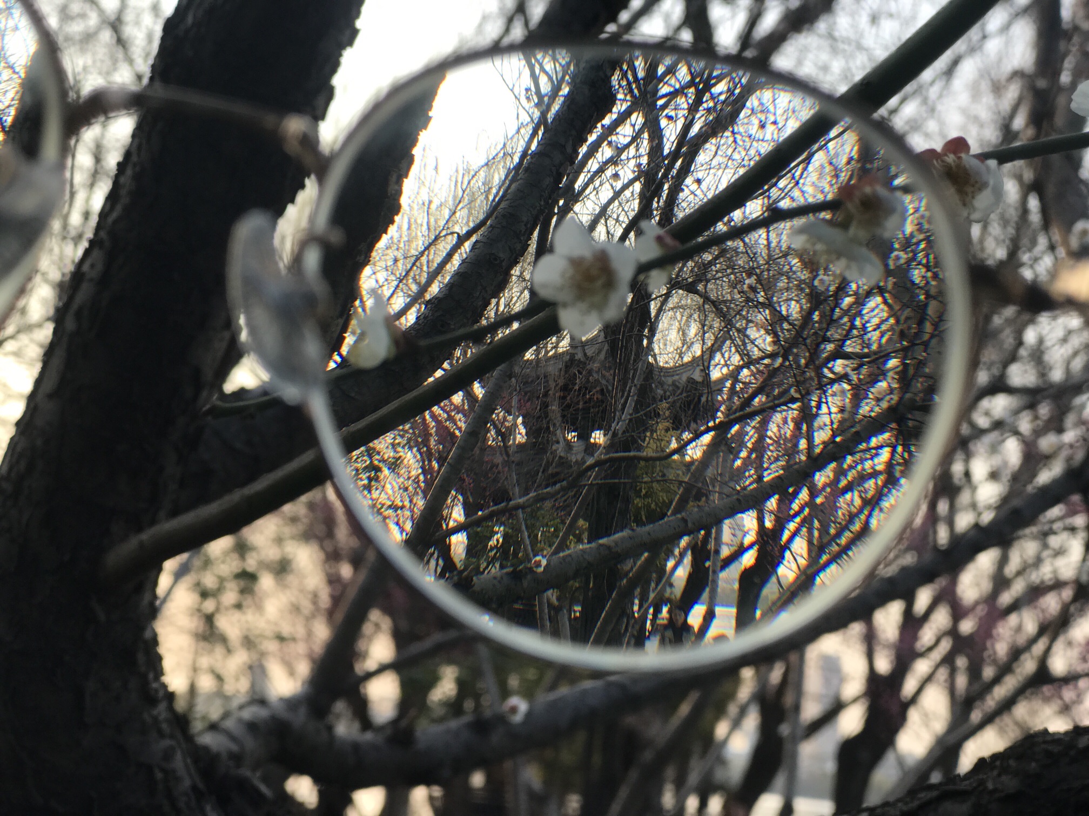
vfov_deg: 25.7
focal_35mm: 57
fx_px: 1793
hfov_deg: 33.8
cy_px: 408
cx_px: 544
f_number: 2.8
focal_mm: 6.6
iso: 20
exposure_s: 1/161
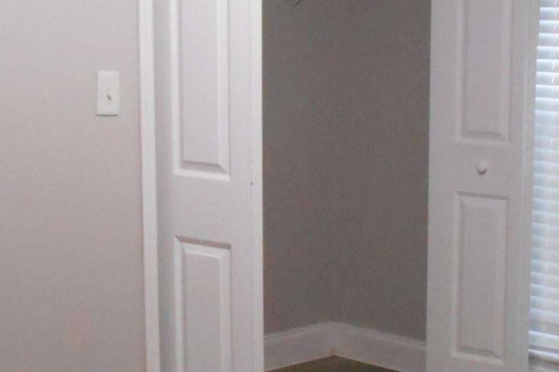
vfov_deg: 17.3
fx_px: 1226
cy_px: 217
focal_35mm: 79
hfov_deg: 25.6
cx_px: 340
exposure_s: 1/60
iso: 800
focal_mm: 4.6
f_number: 3.2
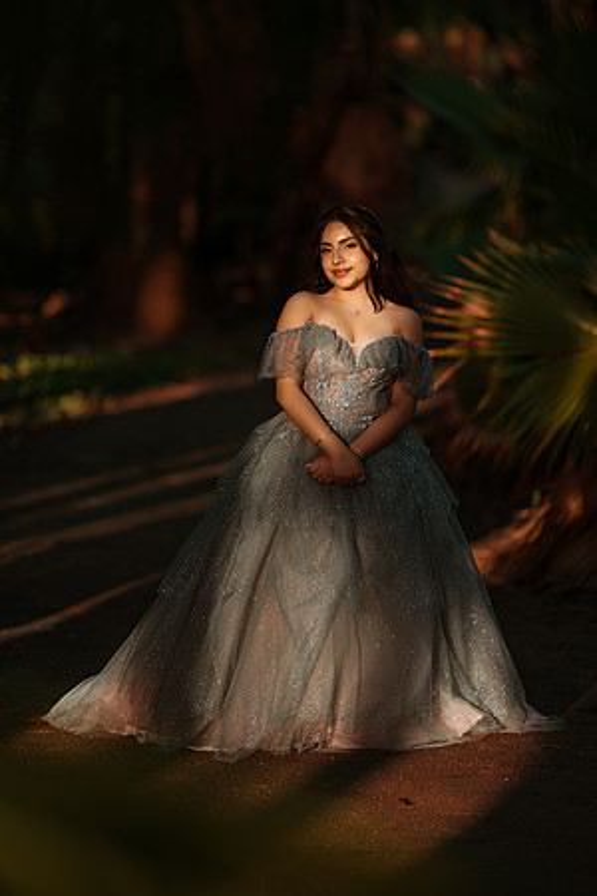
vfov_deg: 15.2
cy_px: 448
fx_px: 3358
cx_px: 298
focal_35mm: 135
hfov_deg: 10.2
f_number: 1.8
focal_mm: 135
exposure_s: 1/3200
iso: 100
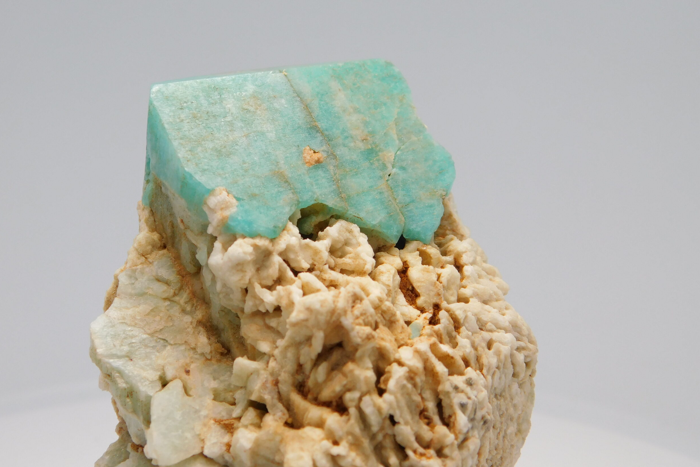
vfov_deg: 24.6
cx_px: 346
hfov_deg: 36.2
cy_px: 218
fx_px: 1069
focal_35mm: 55
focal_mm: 9
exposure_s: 1/250
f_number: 3.8
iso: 125
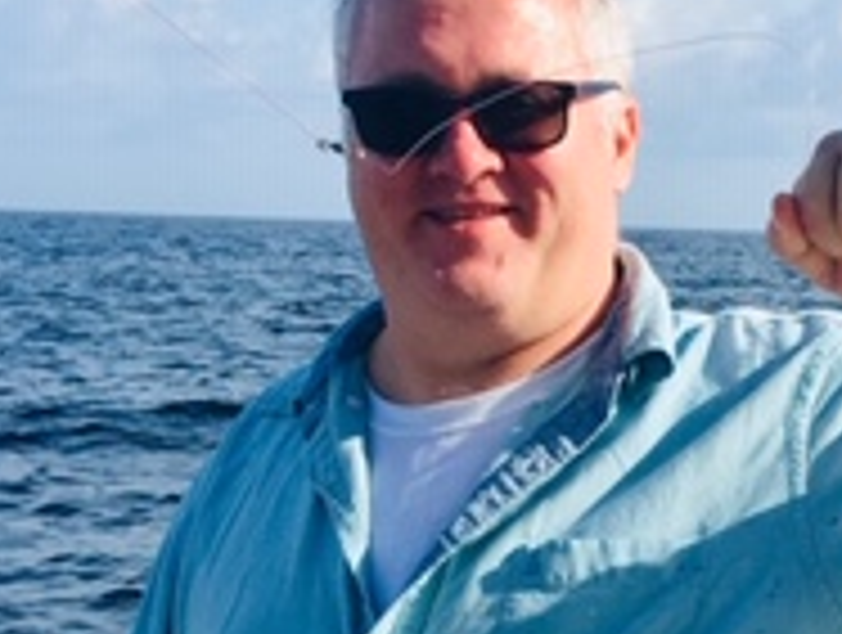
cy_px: 697
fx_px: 2413
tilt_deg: -10.7
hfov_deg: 19.6
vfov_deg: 14.6
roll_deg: -4.6
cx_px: 693
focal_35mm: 99
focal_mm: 4.15
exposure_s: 1/1637
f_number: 2.2
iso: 25
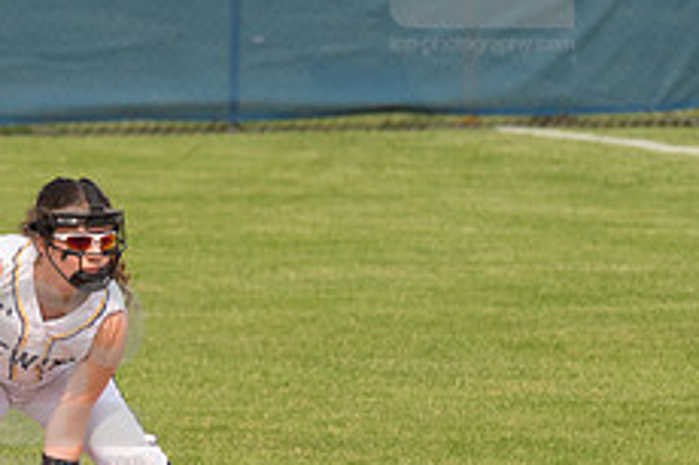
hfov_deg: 2.8
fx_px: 14280
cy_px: 365
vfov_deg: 1.9
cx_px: 52
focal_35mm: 736
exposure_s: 1/1600
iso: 320
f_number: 5.6
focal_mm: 195
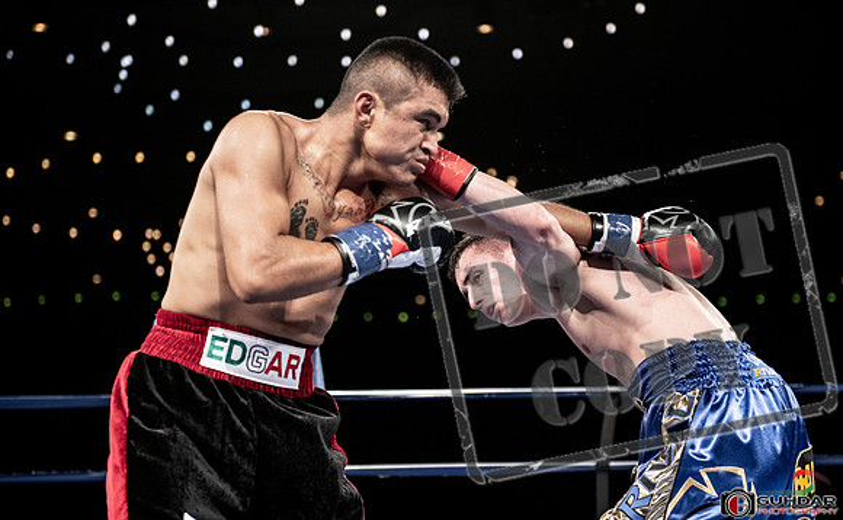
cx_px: 423
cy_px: 239
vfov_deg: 16.6
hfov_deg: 26.7
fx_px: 1779
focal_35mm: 78
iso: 2000
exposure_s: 1/1000
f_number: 2.8
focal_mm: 70
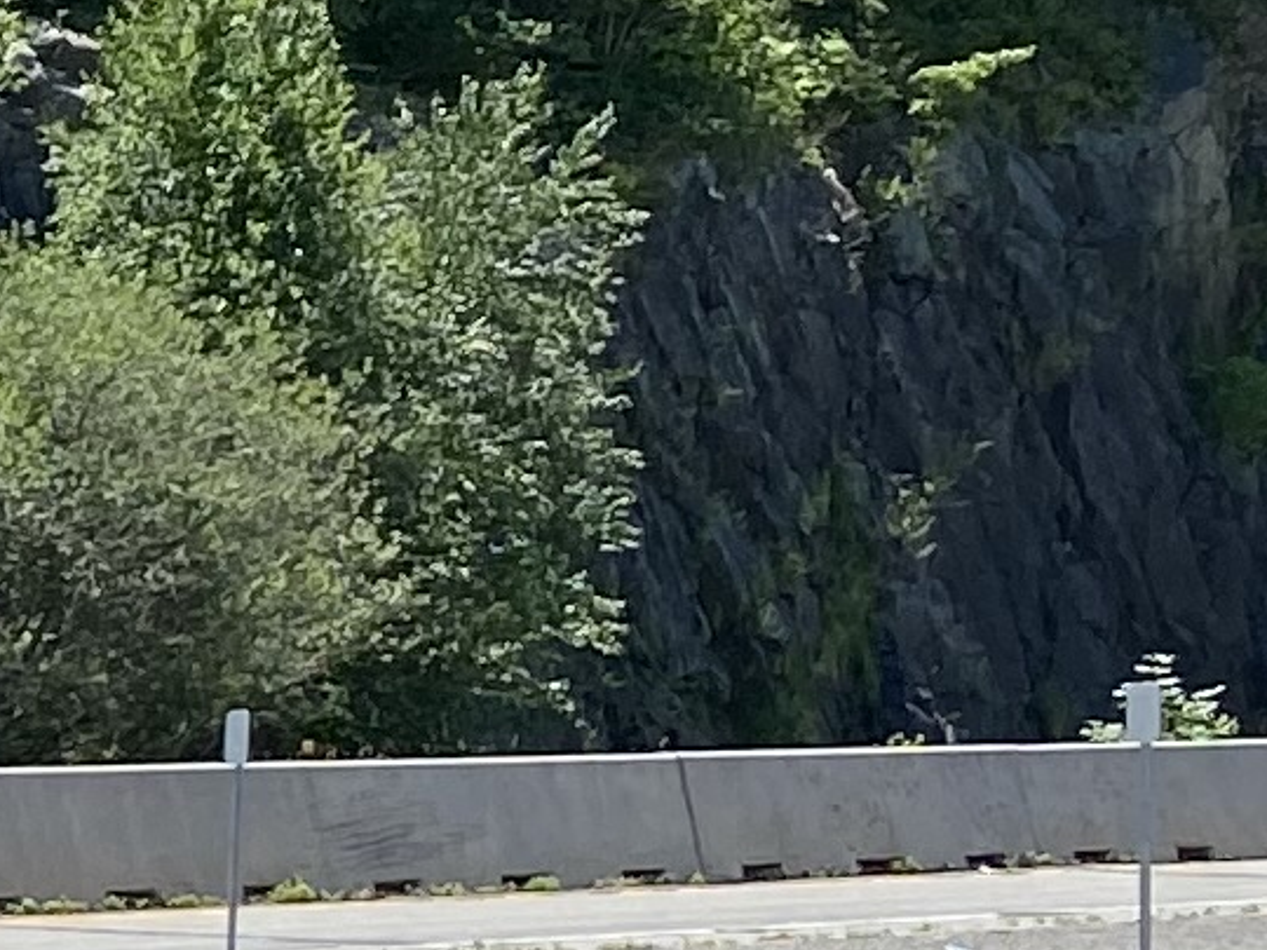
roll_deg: +4.4
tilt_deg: -2.4
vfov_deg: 7.6
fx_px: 7101
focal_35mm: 194
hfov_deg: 7.8
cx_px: -3336
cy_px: 823
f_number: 1.8
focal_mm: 4.25
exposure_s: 1/1316
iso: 32
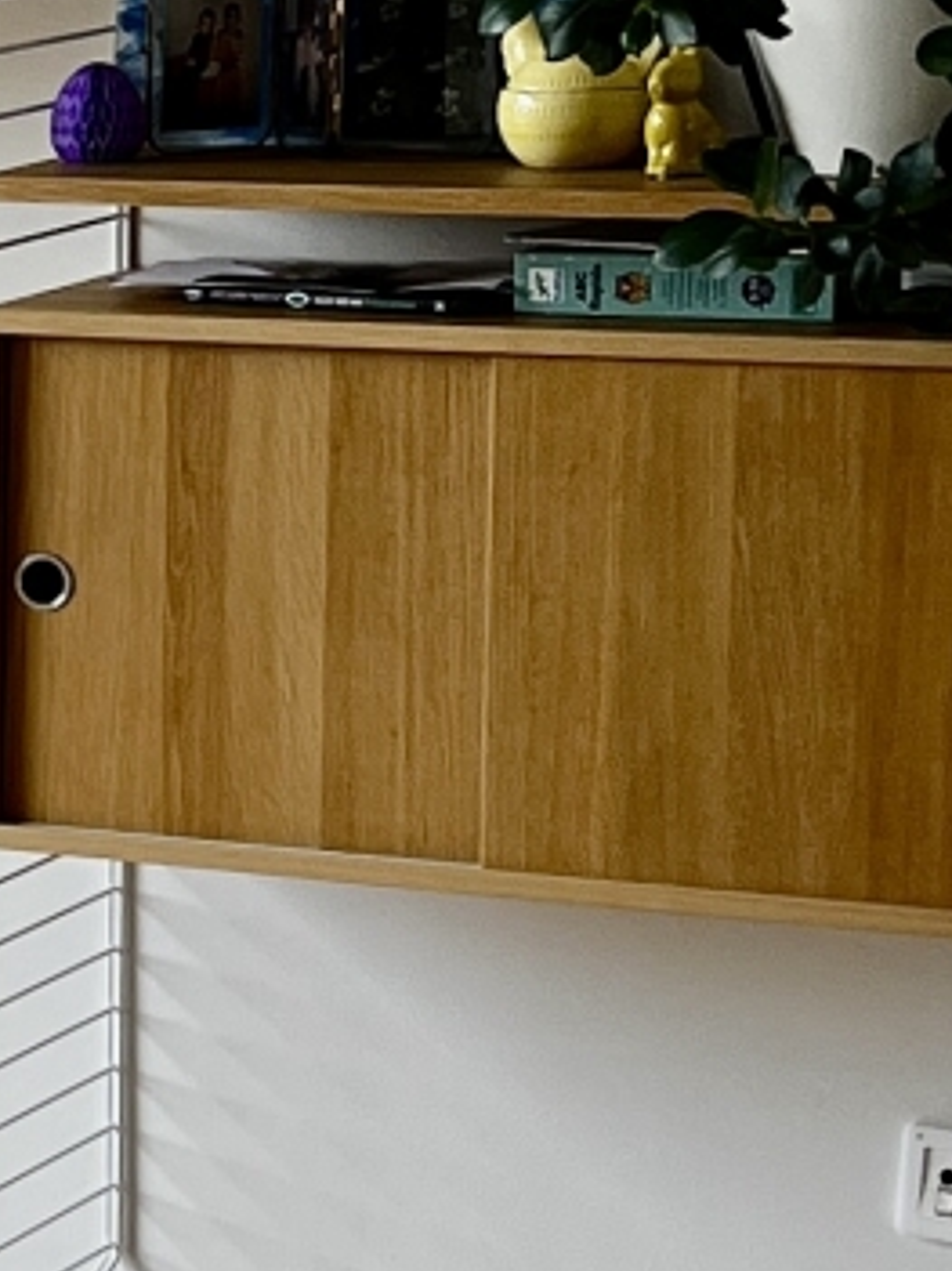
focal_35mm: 158
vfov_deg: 12.5
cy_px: 751
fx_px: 5797
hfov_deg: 8.2
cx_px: -1723
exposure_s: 1/100
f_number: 1.6
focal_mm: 5.1
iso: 50
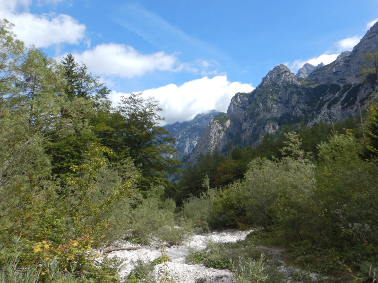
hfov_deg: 71.6
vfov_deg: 56.8
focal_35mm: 24
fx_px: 262
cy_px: 142
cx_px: 189
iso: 125
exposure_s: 1/800
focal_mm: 4.3
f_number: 4.1
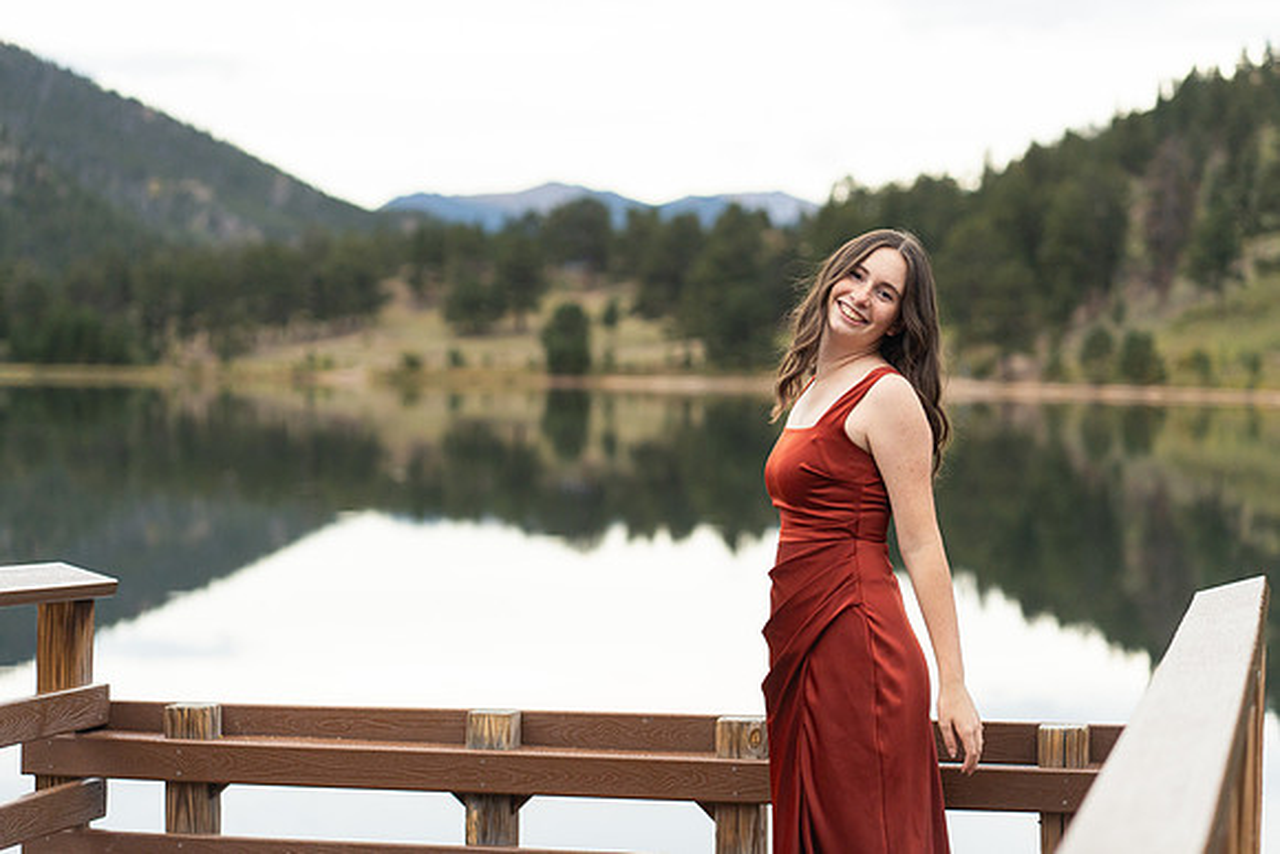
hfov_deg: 23.9
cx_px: 640
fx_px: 3023
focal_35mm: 85
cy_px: 427
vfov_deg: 16.1
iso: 1600
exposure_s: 1/500
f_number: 2.8
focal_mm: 85
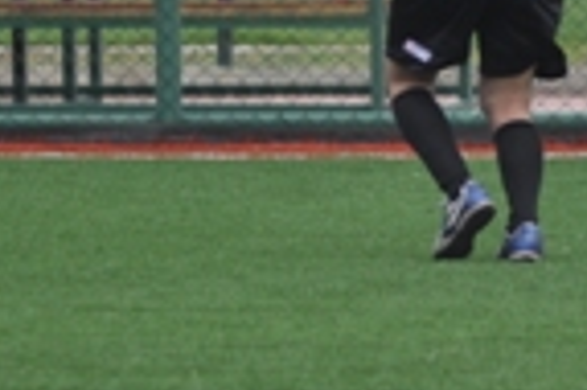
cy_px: 57
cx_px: 521
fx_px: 11084
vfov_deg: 2.0
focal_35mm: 681
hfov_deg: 3.0
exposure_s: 1/800
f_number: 4.5
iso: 400
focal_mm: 145
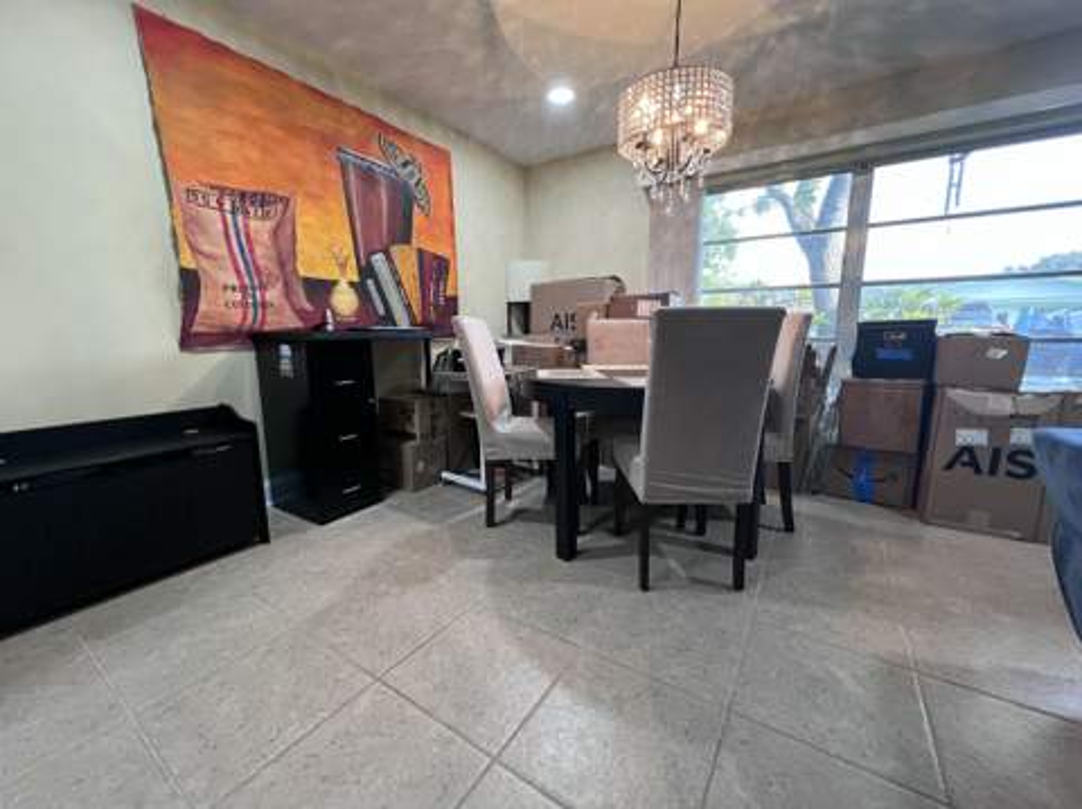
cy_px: 404
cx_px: 541
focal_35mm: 13
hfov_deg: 106.2
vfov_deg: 89.8
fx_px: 406
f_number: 1.8
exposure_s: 1/60
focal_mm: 1.57
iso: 320
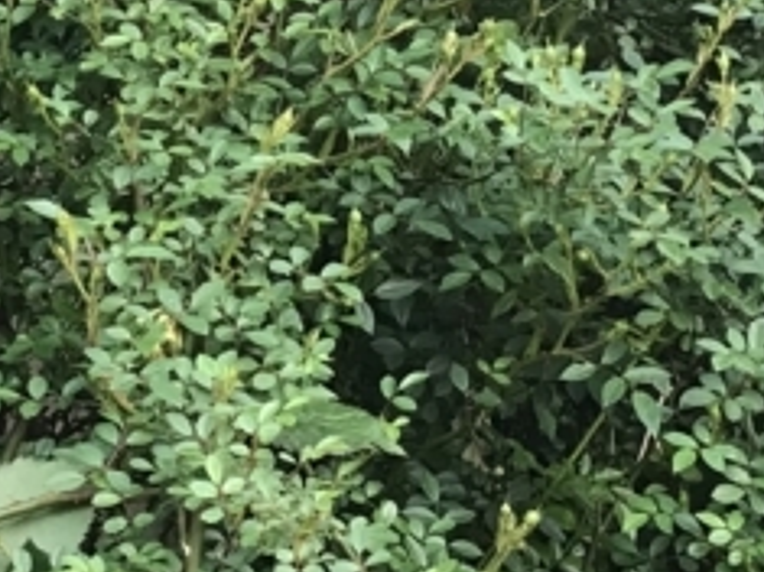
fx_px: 2691
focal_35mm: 122
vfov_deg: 12.1
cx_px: 315
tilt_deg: +9.4
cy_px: 94
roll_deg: +2.7
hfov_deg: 16.1
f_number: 1.8
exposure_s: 1/30
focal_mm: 3.99
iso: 25
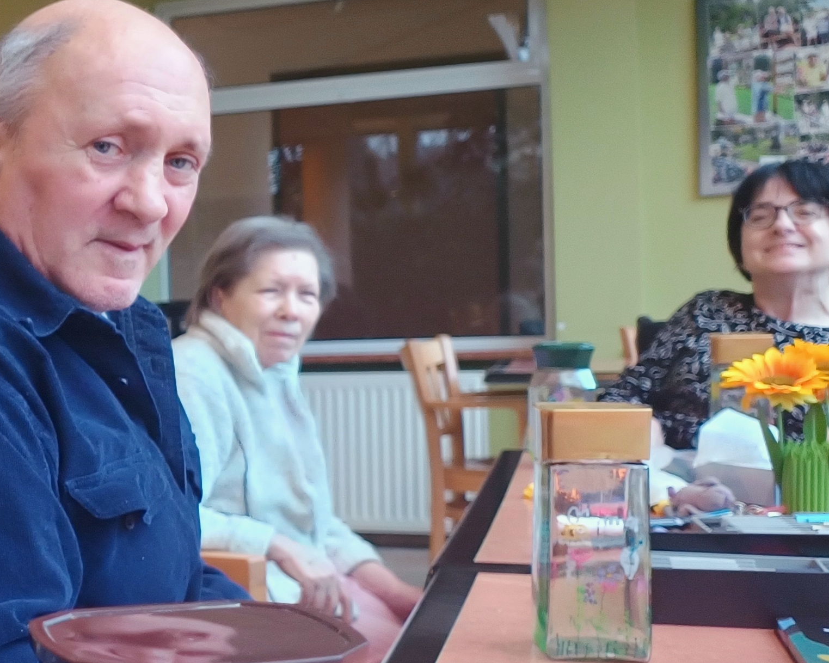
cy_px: 371
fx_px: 1546
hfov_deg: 25.4
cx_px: -283
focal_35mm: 63
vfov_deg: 24.2
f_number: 1.4
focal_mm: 5.89
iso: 1182
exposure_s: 1/50
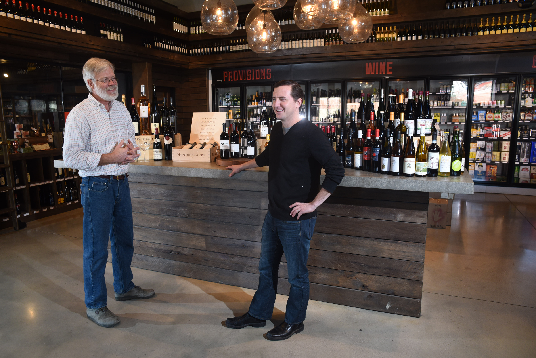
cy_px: 179
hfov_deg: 67.4
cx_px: 268
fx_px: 402
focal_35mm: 27
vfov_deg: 48.0
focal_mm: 27
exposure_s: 1/100
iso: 800
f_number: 5.6
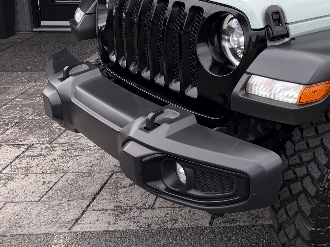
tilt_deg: -12.9
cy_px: 48
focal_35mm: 59
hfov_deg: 29.5
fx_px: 562
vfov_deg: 24.4
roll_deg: -1.0
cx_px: 361
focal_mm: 6.76
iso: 80
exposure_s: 1/1464
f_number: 1.78
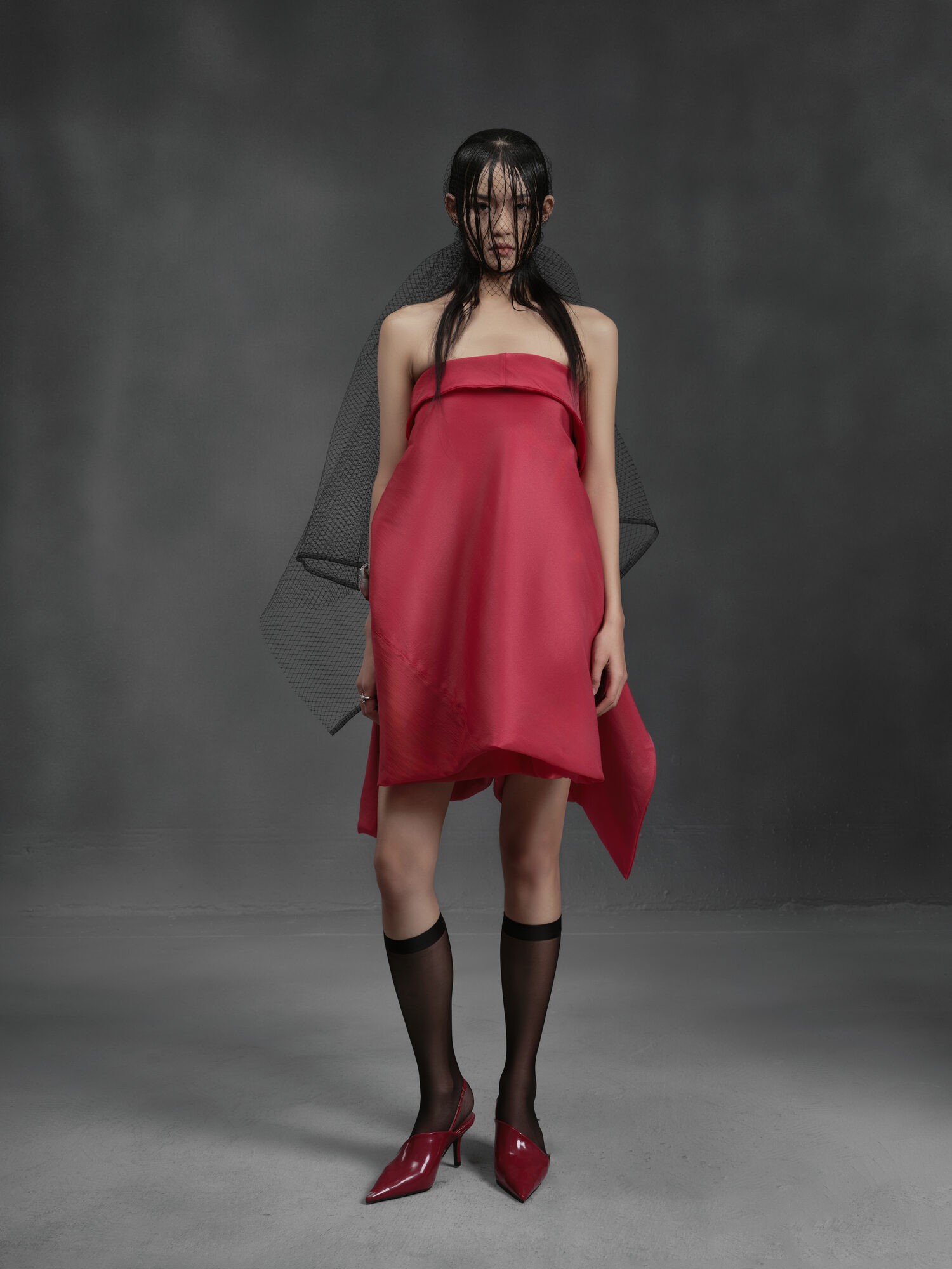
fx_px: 1870
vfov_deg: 37.5
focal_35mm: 51
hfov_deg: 28.6
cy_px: 634
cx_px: 476
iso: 320
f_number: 9
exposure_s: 1/125
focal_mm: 64.1
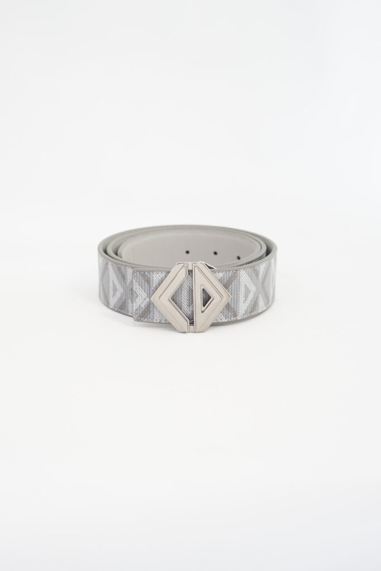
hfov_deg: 27.0
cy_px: 286
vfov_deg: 39.6
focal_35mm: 50
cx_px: 190
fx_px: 793
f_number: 6.3
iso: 640
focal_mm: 50
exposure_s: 1/6
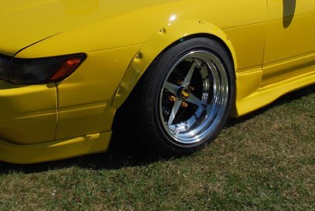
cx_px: 173
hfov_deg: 37.4
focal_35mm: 53
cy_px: 26
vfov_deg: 24.9
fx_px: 464
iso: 100
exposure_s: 1/400
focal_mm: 18
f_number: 10
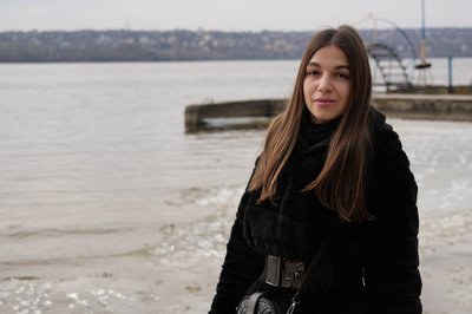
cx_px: 236
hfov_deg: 29.3
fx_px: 904
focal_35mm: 69
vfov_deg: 19.7
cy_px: 157
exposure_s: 1/800
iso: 100
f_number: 4
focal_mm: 46
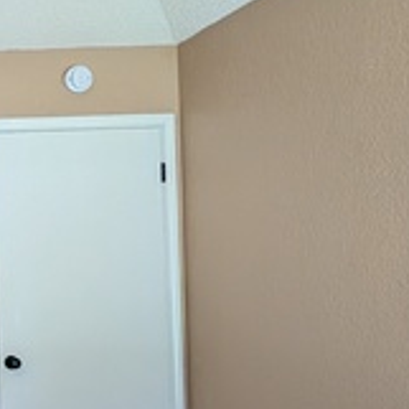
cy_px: 297
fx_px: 561
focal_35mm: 42
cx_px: -272
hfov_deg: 24.7
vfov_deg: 39.2
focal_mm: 2.02
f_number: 1.7
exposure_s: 1/60
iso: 57
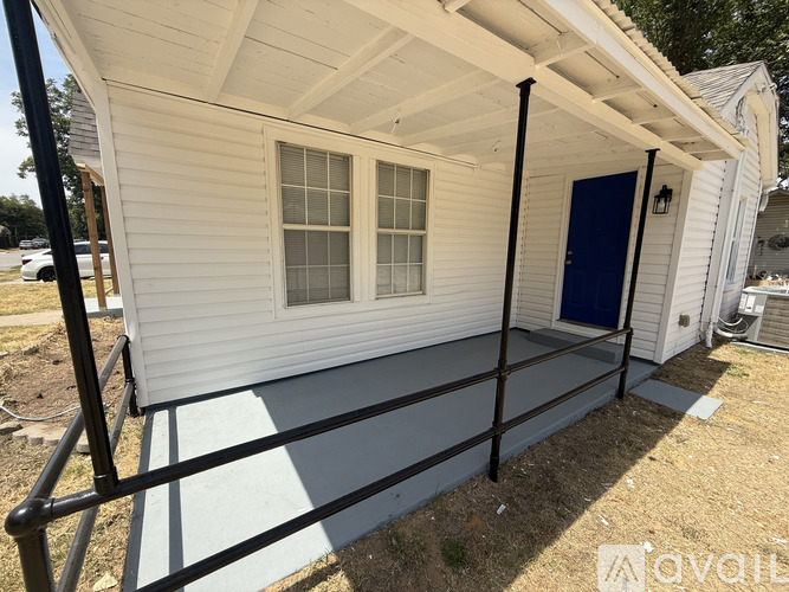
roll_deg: -0.5
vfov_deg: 85.7
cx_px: 394
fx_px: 319
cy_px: 296
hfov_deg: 102.1
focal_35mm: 14
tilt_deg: -8.1
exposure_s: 1/1125
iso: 50
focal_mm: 2.22
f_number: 2.2
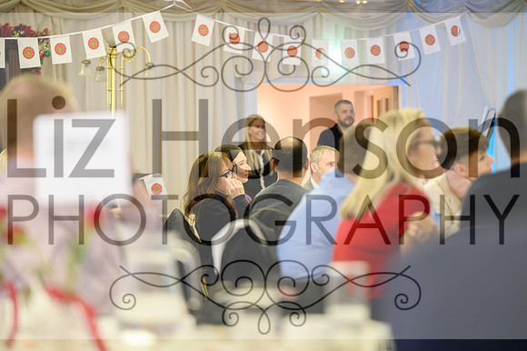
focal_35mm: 110
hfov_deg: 18.6
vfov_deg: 12.4
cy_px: 176
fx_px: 1609
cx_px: 264
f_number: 2.8
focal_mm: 110
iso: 12800
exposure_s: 1/200
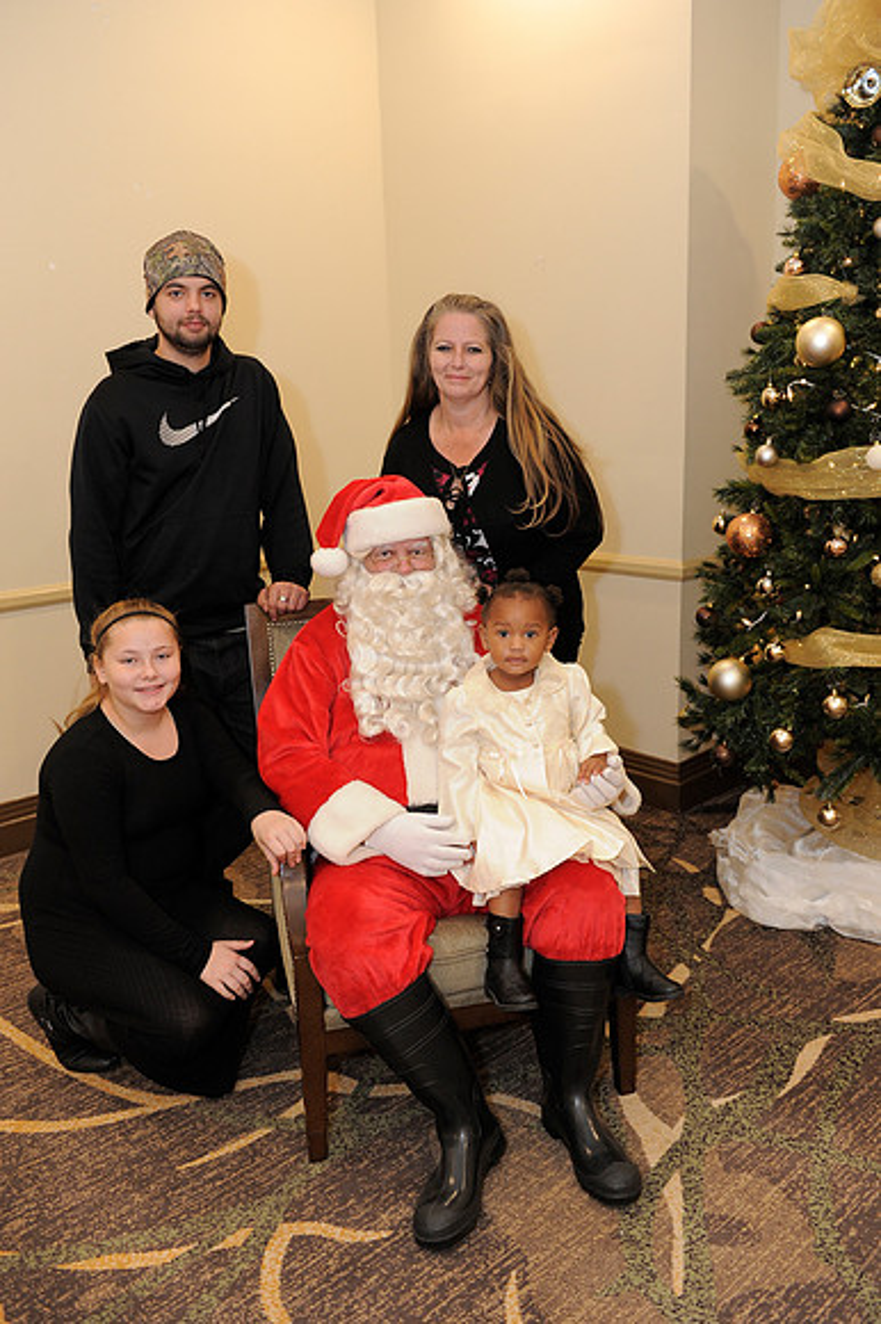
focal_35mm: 31
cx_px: 440
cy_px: 662
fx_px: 1139
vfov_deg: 60.3
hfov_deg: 42.3
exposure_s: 1/100
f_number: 4
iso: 1600
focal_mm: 31
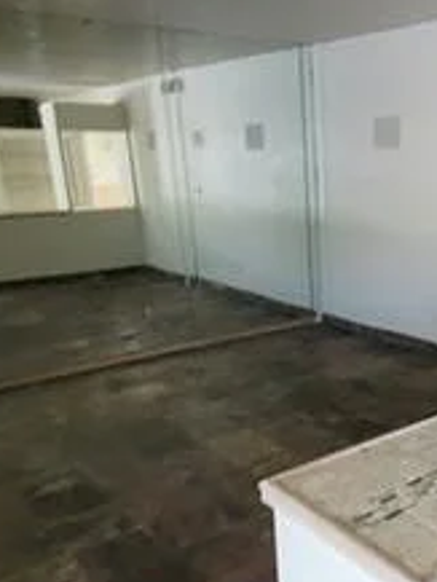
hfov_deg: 36.9
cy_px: 386
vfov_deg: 50.4
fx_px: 605
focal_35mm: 36
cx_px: 402
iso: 320
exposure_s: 1/60
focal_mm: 2.2
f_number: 2.2
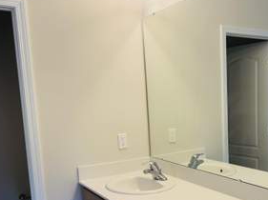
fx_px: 317
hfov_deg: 44.3
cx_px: 201
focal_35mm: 41
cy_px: 141
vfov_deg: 34.6
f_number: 1.78
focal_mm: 6.76
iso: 64
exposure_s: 1/156
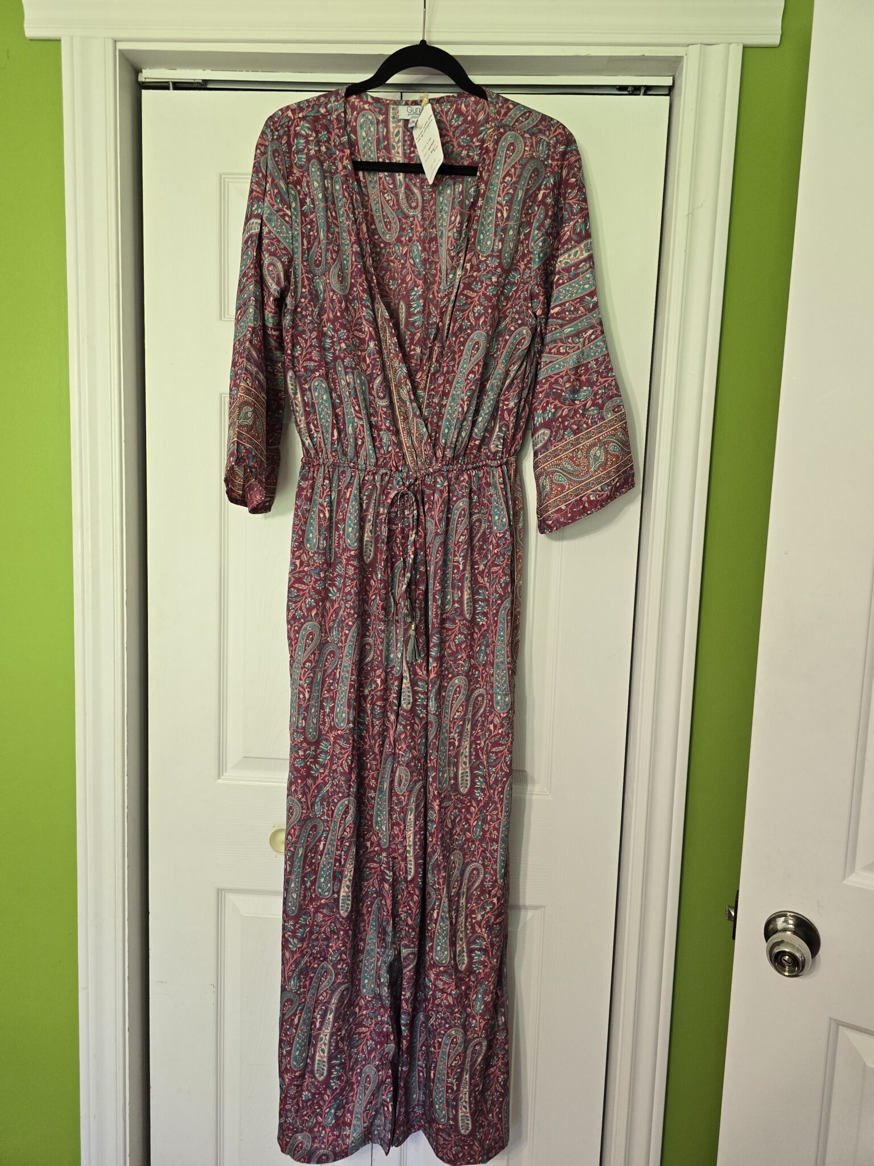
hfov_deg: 58.9
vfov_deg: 73.9
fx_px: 774
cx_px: 437
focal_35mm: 23
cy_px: 583
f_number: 1.7
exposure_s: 1/120
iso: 250
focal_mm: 6.3
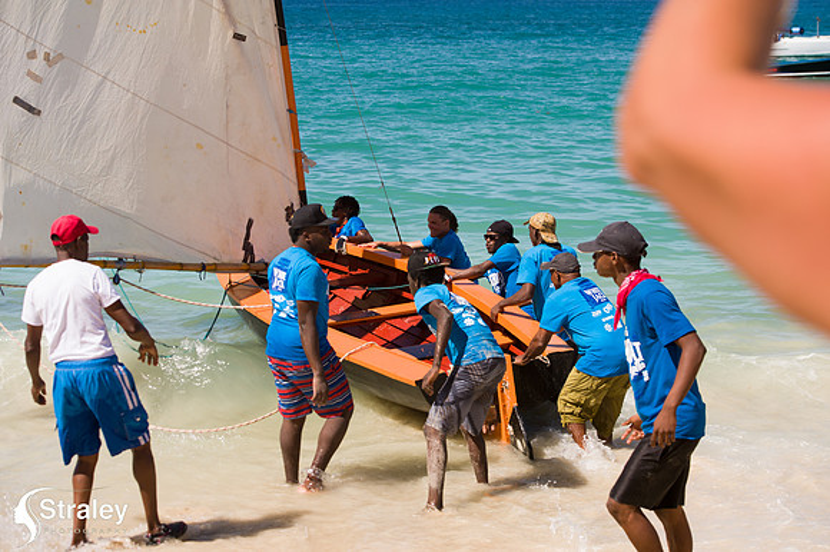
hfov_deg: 28.9
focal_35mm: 70
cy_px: 276
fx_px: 1613
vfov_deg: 19.4
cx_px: 415
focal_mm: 70
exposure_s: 1/500
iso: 100
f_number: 8
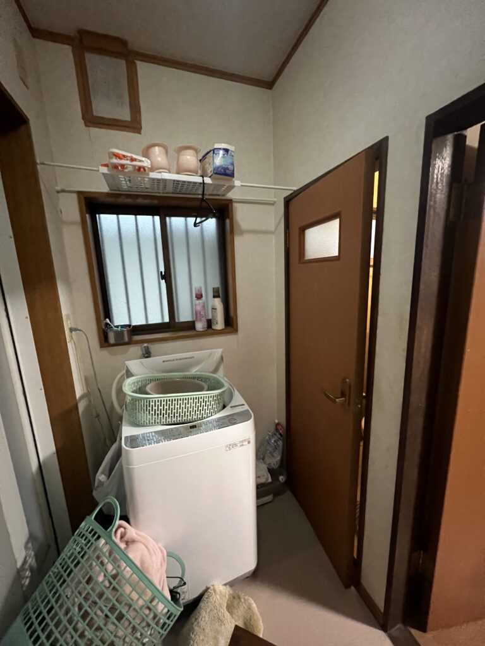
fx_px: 243
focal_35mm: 13
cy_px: 323
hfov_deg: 89.9
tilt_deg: -10.9
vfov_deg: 106.2
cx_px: 242
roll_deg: +2.0
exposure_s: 1/33
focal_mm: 1.57
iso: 1000
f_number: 1.8
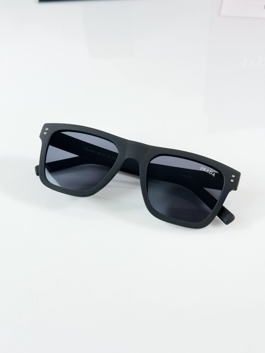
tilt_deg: -43.3
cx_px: 132
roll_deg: +3.3
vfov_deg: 39.7
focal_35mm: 48
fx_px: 490
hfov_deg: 30.3
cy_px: 176
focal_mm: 6.86
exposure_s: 1/100
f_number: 1.78
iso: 64
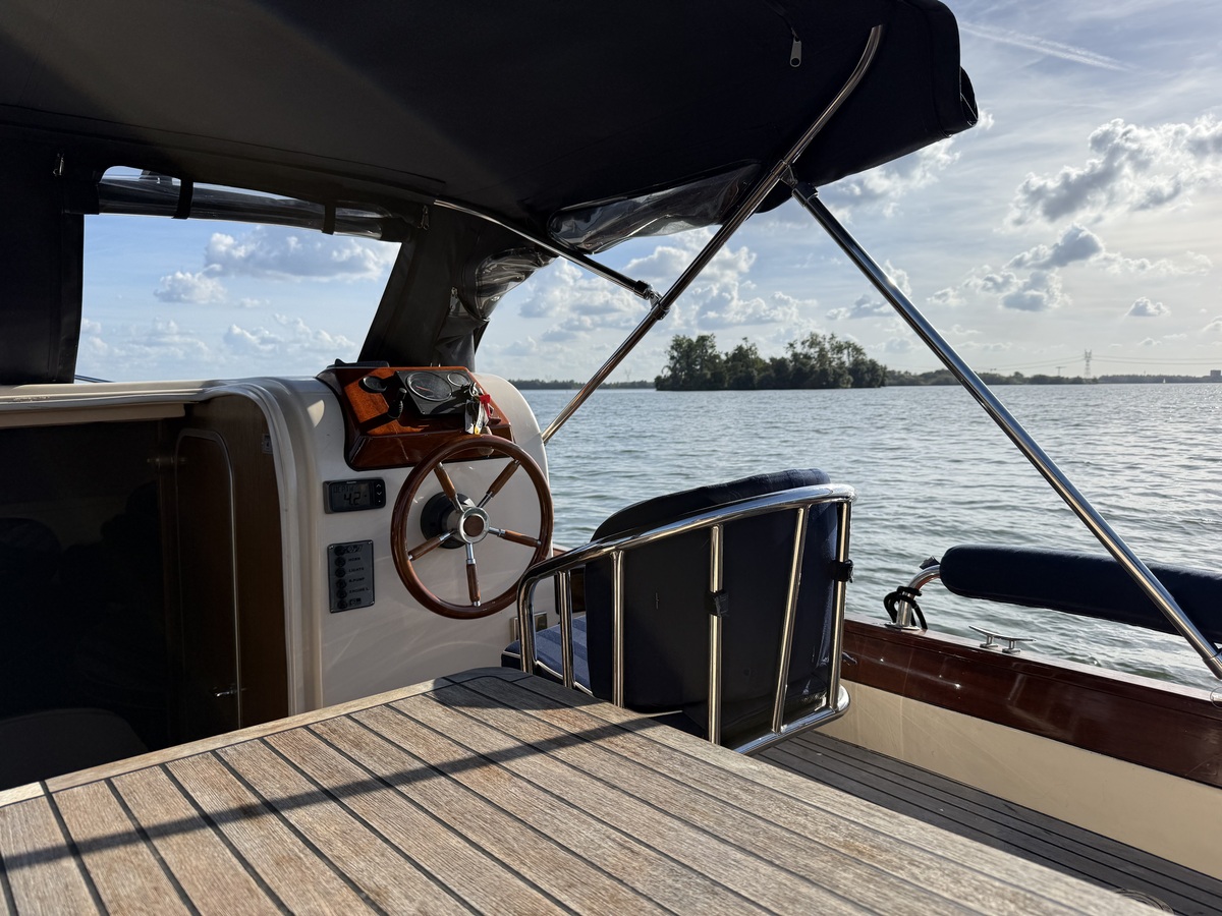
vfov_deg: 56.8
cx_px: 611
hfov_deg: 71.6
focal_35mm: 24
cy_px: 458
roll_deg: -0.3
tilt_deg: -4.1
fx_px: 847
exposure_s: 1/8130
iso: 80
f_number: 1.78
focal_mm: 6.76
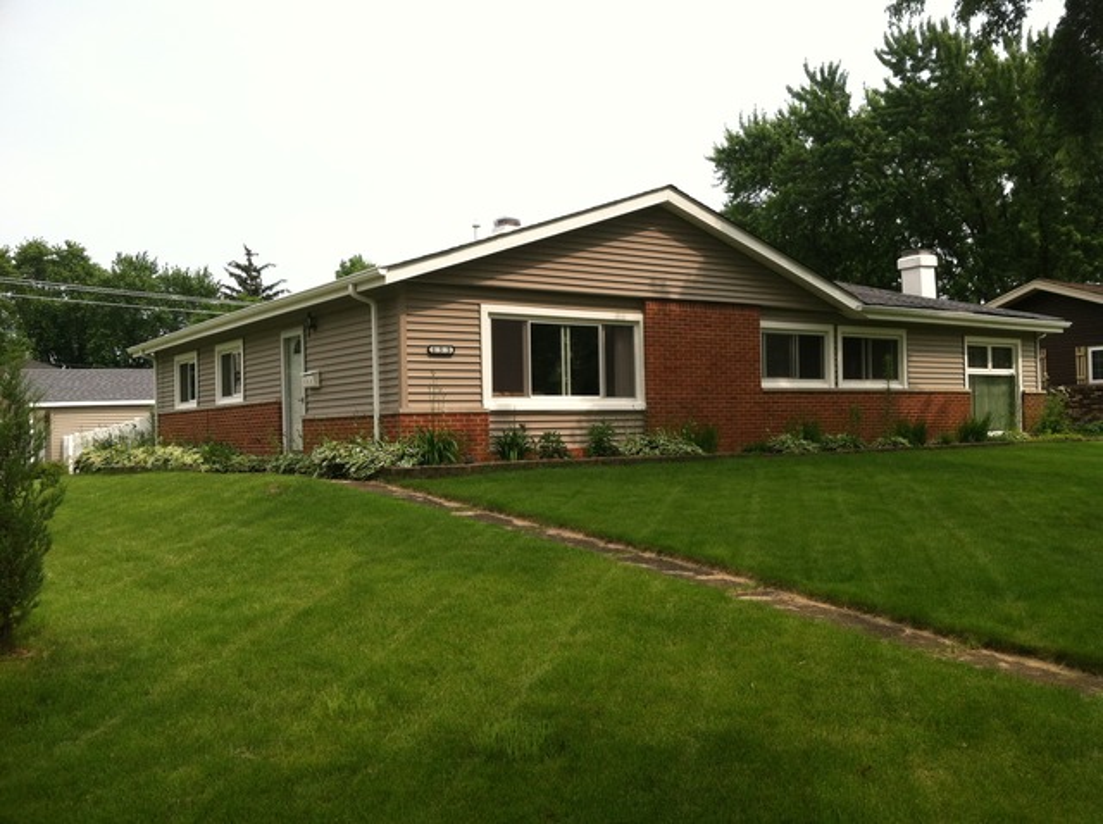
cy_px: 412
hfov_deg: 52.7
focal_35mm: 35
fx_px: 1114
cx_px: 552
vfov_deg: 40.6
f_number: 2.8
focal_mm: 3.85
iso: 80
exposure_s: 1/667
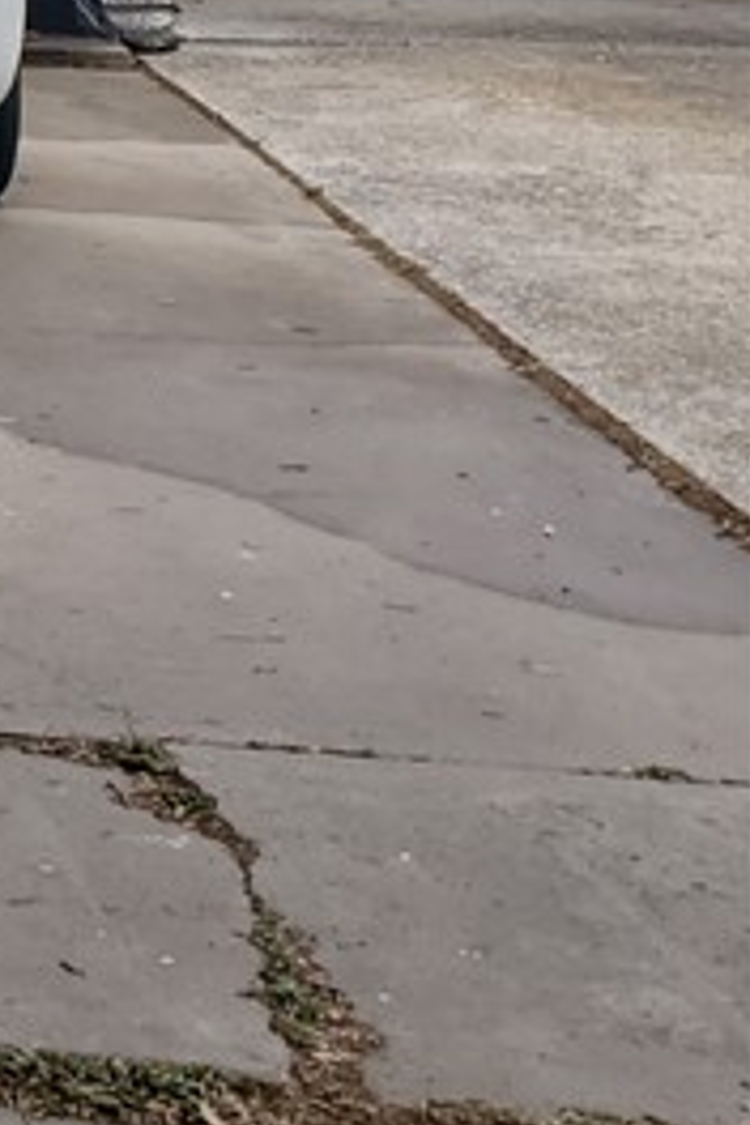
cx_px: -1428
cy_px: -243
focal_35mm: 105
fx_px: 3281
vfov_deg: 18.4
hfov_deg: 10.1
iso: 50
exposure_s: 1/1154
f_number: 2.4
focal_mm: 4.3
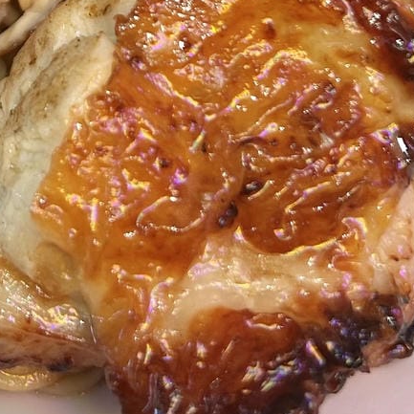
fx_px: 1150
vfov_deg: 18.7
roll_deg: +7.1
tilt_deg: -44.0
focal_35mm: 85
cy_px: -145
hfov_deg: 20.2
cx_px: 75
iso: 125
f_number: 1.5
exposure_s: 1/120
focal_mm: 5.7
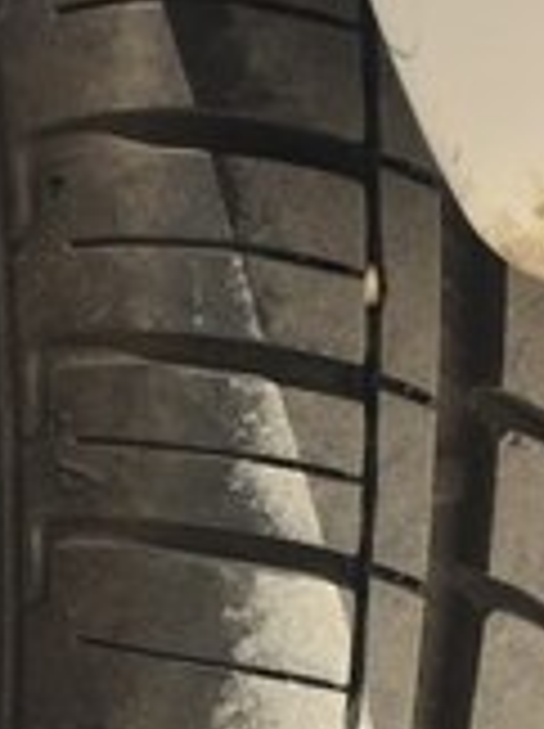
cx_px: 85
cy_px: 801
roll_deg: +5.3
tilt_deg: -11.9
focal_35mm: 89
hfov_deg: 16.4
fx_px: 1870
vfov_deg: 21.0
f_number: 2.2
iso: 32
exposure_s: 1/412
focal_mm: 4.15
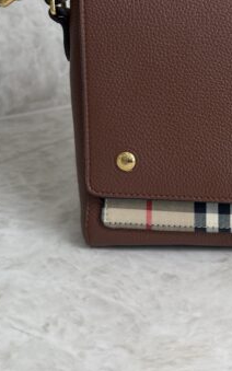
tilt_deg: -14.9
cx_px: 251
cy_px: 79
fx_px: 607
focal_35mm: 60
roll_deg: -0.3
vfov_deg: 33.1
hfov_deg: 20.7
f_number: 1.78
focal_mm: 6.76
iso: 80
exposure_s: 1/120
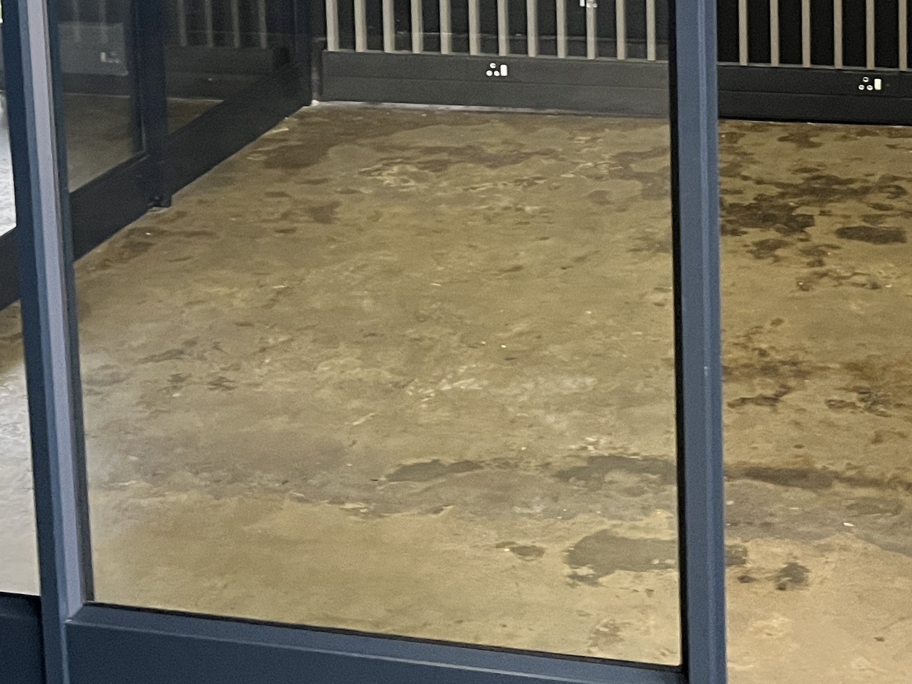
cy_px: -146
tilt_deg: -6.6
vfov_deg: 21.0
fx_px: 1713
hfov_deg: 29.7
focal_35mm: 65
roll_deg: -0.4
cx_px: 581
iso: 320
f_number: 1.6
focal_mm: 5.1
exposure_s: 1/60
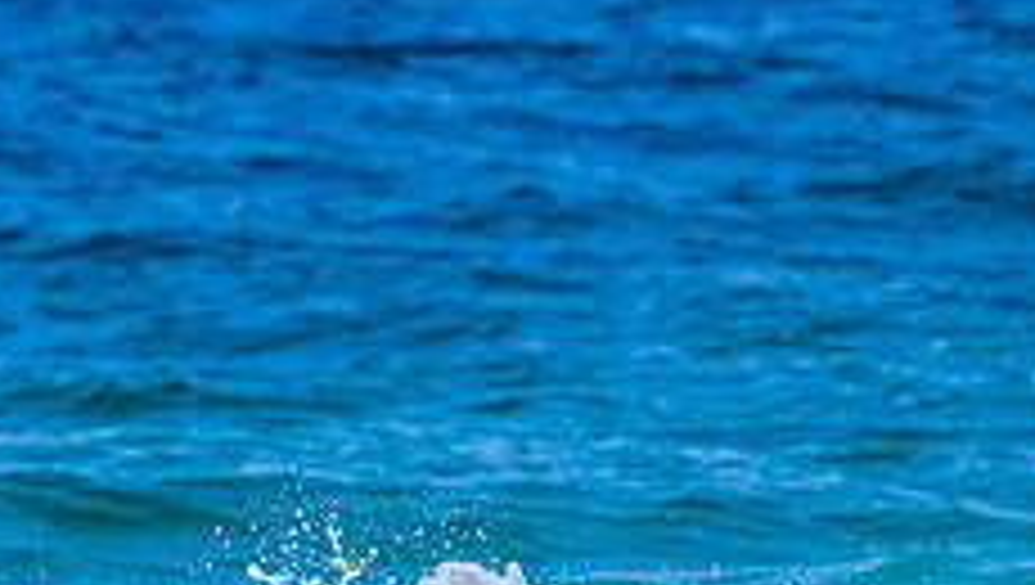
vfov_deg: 0.8
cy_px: 857
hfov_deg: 1.3
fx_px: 44236
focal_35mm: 1610
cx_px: 99
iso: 560
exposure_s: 1/2000
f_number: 11
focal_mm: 610
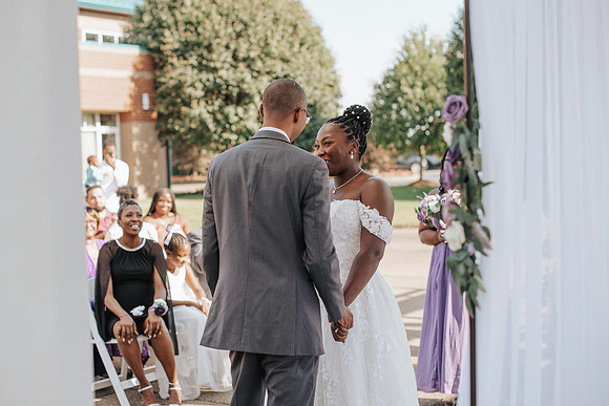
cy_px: 184
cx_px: 276
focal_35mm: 56
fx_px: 951
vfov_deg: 24.1
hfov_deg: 35.5
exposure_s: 1/2000
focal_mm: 50
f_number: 2.5
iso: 200
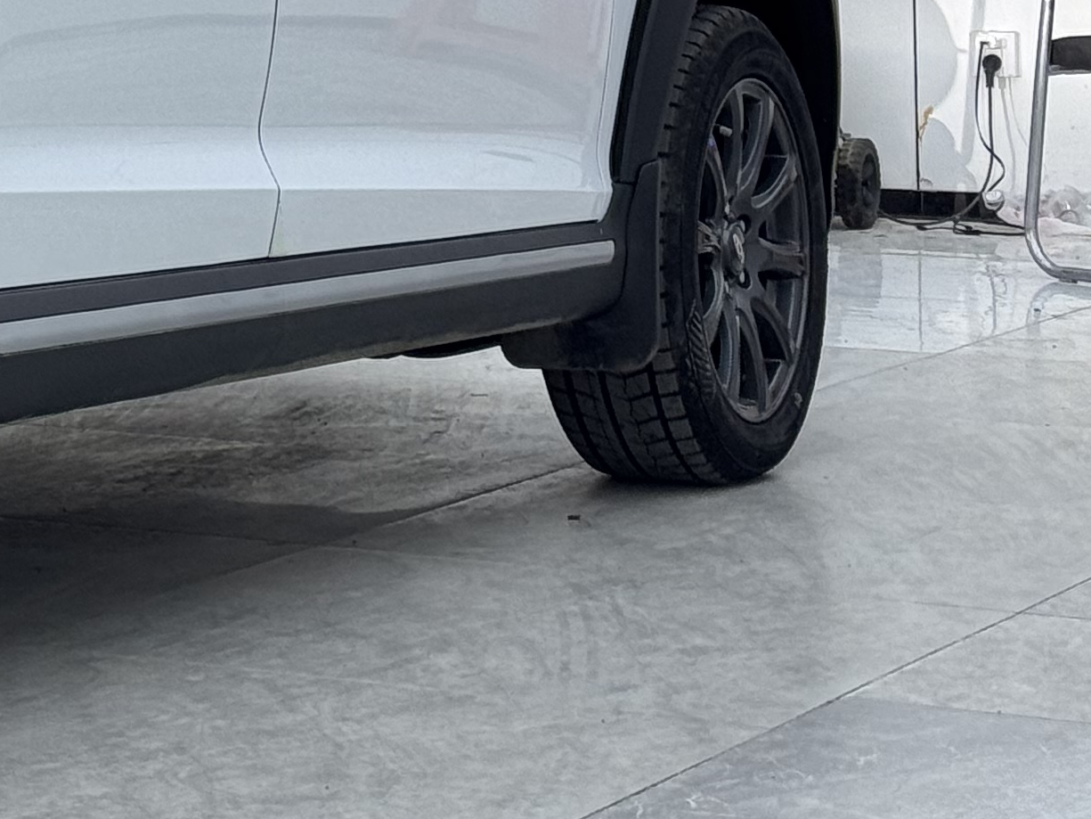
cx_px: -610
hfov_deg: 11.9
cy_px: -251
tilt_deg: +1.0
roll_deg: +2.1
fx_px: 4980
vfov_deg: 9.2
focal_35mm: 158
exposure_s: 1/484
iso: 64
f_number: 1.78
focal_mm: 6.76
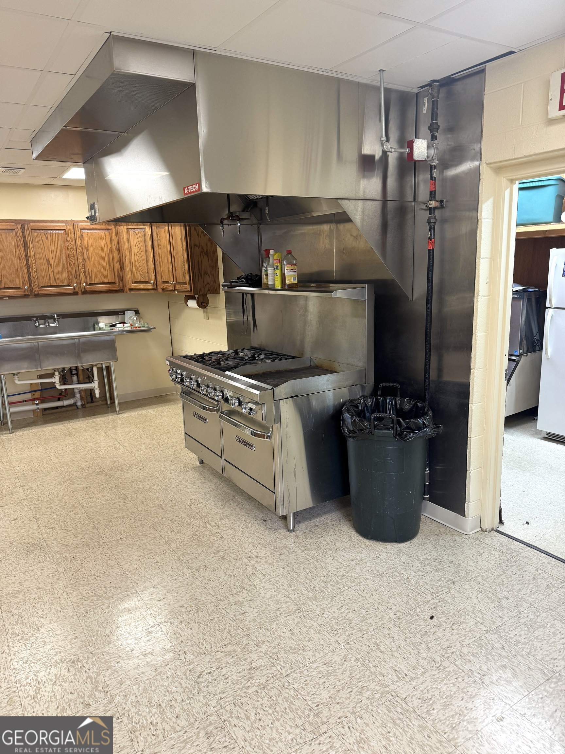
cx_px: 282
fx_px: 522
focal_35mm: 24
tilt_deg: -11.7
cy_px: 377
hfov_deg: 56.8
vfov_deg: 71.6
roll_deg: +0.8
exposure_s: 1/60
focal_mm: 6.76
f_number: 1.78
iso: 160
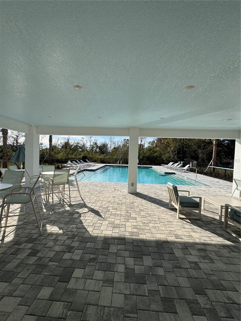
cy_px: 160
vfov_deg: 102.1
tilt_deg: -2.8
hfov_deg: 85.7
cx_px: 120
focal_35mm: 14
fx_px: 130
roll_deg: -1.7
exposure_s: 1/3390
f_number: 2.2
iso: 50
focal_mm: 2.22
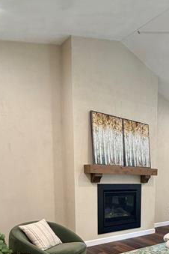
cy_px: 209
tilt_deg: -8.7
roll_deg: -0.8
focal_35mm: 33
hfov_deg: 34.9
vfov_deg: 52.8
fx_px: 232
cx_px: 182
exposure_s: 1/60
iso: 250
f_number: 2.2
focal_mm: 2.22
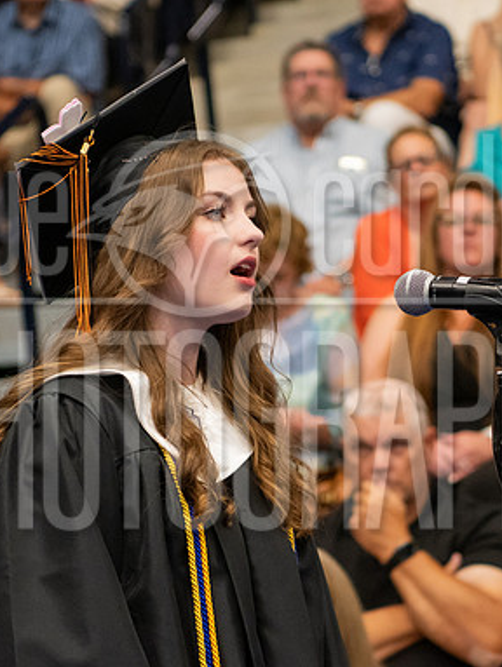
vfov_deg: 12.3
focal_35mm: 161
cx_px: 299
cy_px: 325
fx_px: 3108
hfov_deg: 9.2
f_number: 3.2
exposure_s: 1/640
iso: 2500
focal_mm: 70
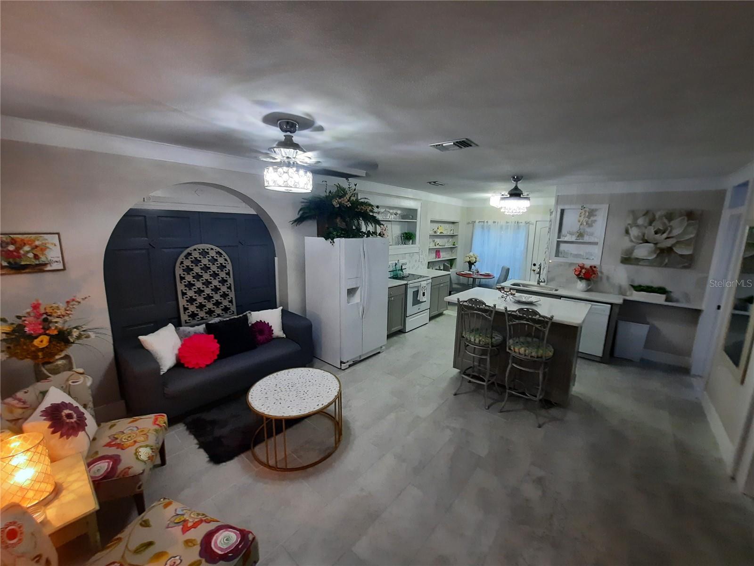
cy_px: 283
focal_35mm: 13
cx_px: 377
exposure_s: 1/30
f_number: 2.2
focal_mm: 1.74
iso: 200
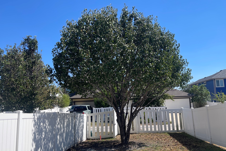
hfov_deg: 60.3
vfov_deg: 42.3
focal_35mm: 31
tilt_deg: +7.2
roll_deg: +1.1
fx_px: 195
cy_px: 76
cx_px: 114
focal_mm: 5.1
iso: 32
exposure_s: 1/2924
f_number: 1.6
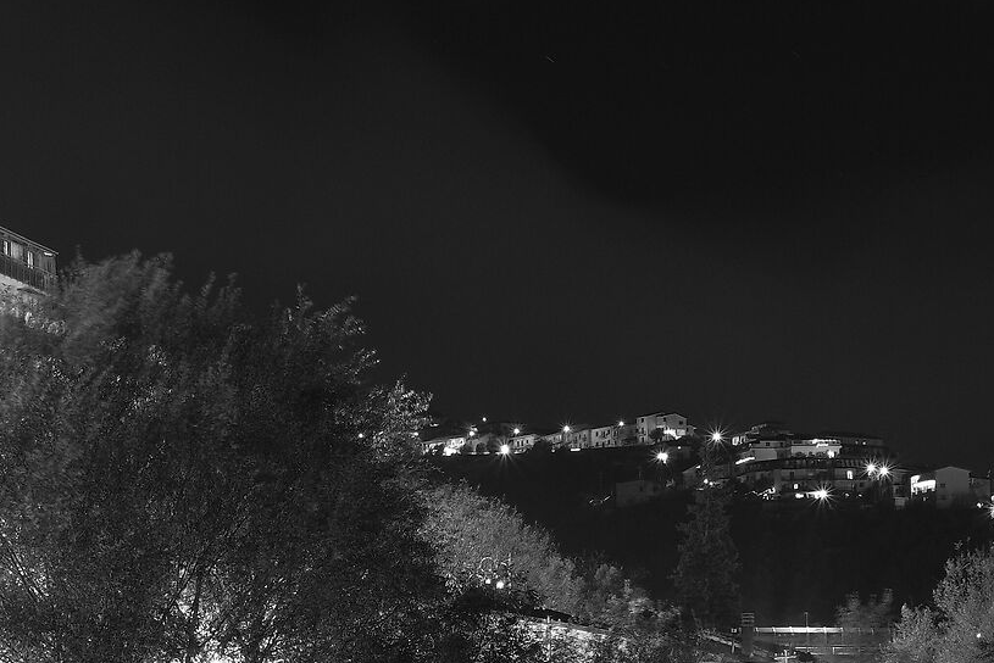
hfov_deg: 12.9
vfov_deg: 8.7
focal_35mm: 156
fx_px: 4309
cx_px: -155
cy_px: 901
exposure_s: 30
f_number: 8
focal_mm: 35
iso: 200
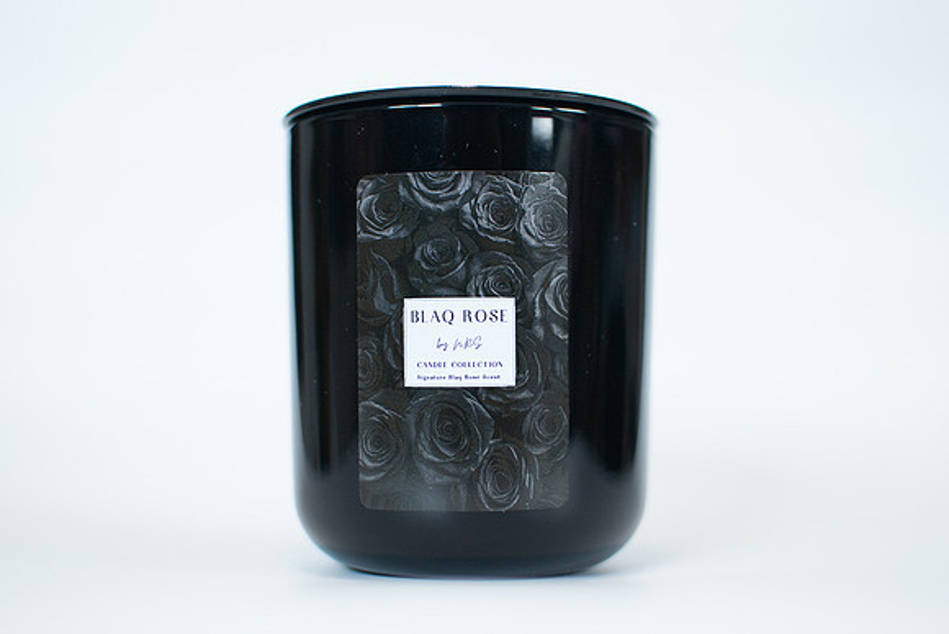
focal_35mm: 52
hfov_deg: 38.2
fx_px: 1371
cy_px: 317
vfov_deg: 26.0
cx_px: 474
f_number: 2.5
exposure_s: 1/200
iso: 200
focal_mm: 35
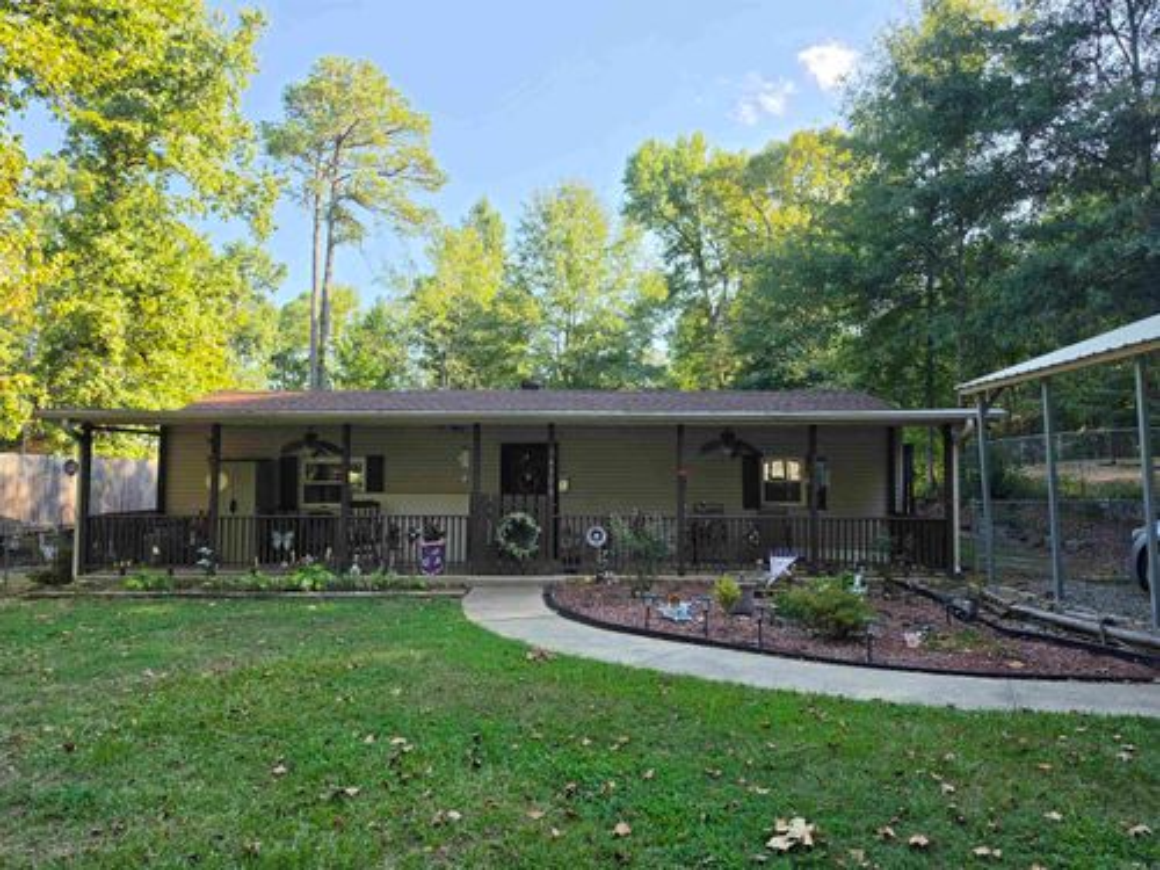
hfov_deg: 73.9
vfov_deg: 58.9
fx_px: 771
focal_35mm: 23
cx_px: 580
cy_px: 435
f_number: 1.4
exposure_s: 1/1704
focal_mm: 6.5
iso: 64
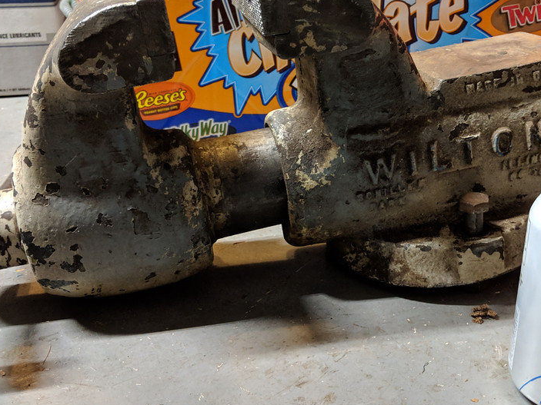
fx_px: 641
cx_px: 316
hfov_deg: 45.6
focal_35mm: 41
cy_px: 176
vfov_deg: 35.1
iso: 541
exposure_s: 1/24
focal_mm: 4.44
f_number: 1.8
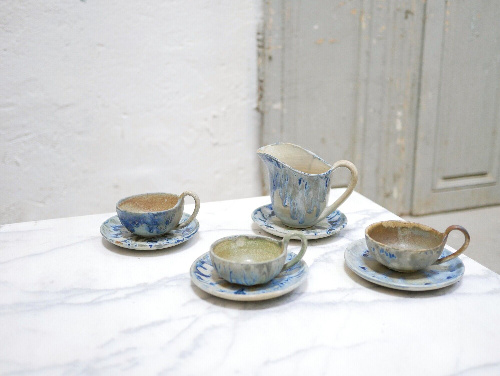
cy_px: 188
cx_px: 250
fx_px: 578
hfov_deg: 46.8
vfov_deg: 36.0
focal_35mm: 40
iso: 1600
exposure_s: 1/60
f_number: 1.7
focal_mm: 20
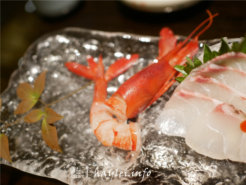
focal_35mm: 30
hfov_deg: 60.0
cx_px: 123
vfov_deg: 46.8
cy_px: 92
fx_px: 213
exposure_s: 1/60
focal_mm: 15
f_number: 1.7
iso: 400
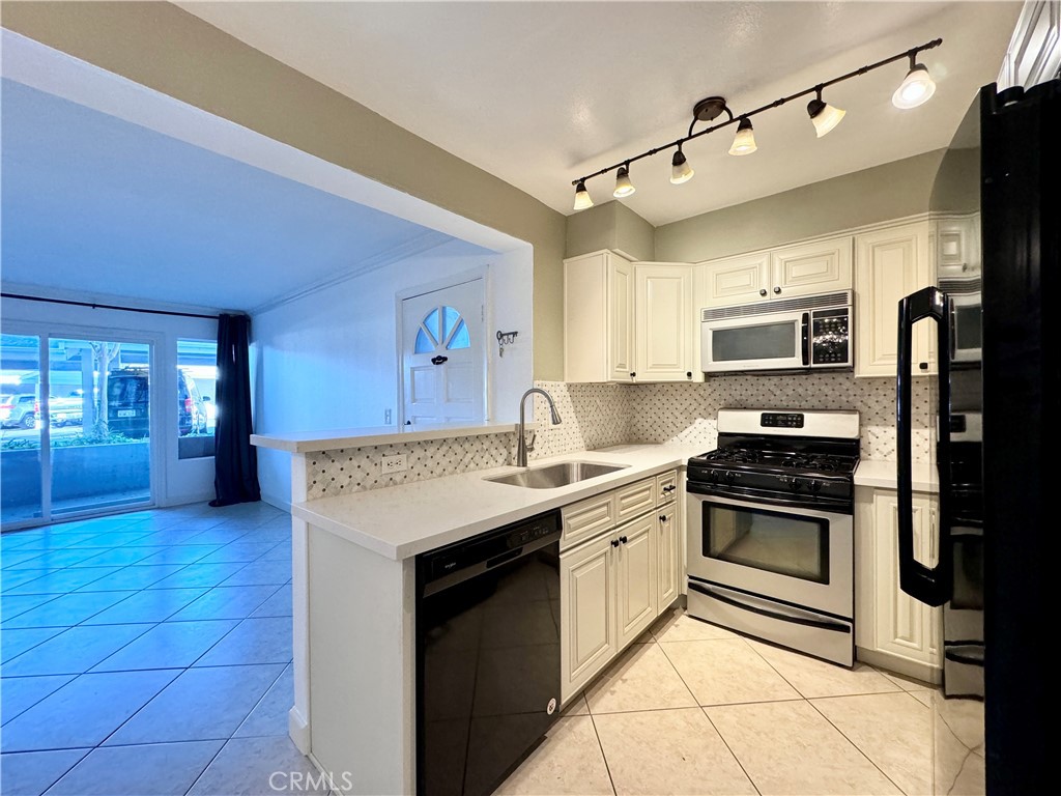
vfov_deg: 85.7
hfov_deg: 102.1
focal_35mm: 14
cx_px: 530
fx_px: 429
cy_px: 398
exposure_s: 1/120
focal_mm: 2.22
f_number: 2.2
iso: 320
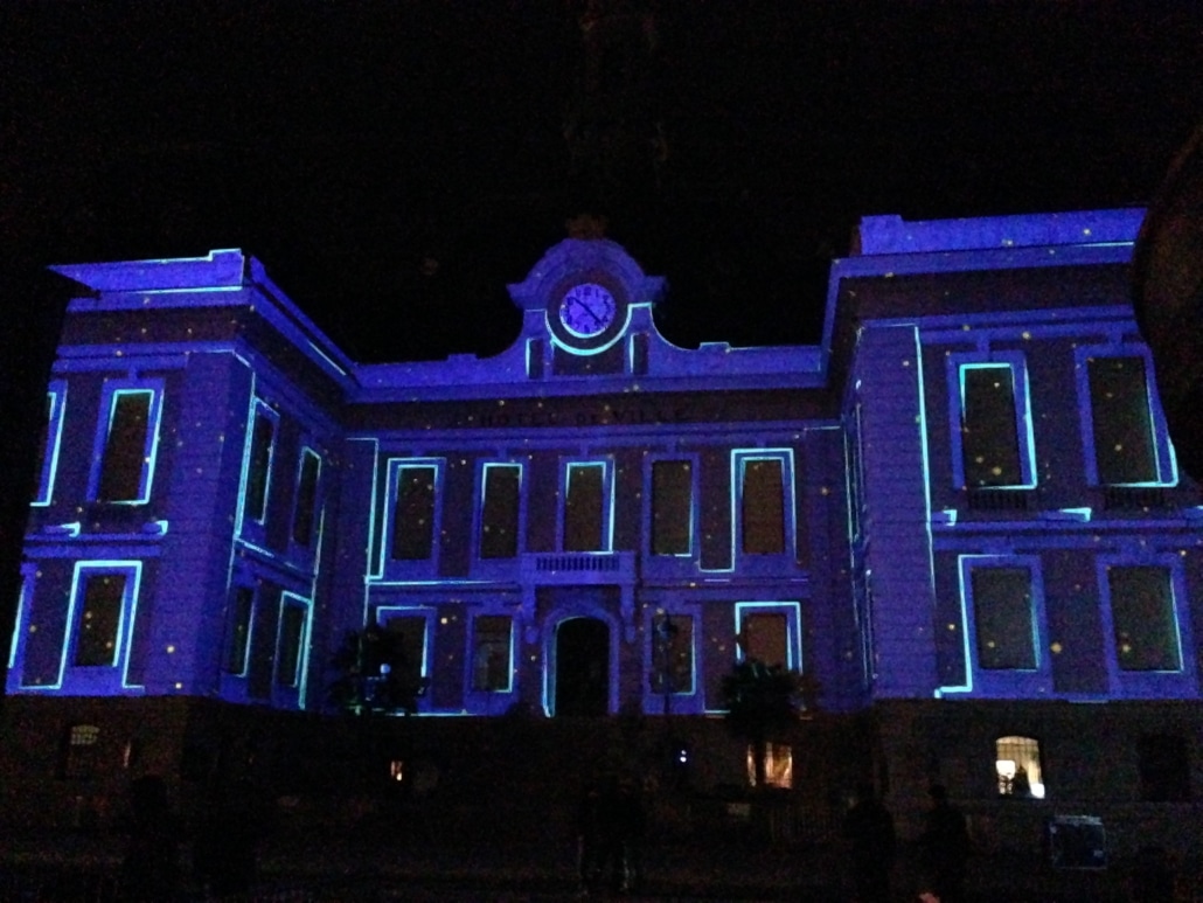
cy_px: 452
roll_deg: -1.8
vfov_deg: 43.0
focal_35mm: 33
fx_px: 1147
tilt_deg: +17.6
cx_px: 602
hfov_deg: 55.3
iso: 3200
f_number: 2.4
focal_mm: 4.12
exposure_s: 1/15
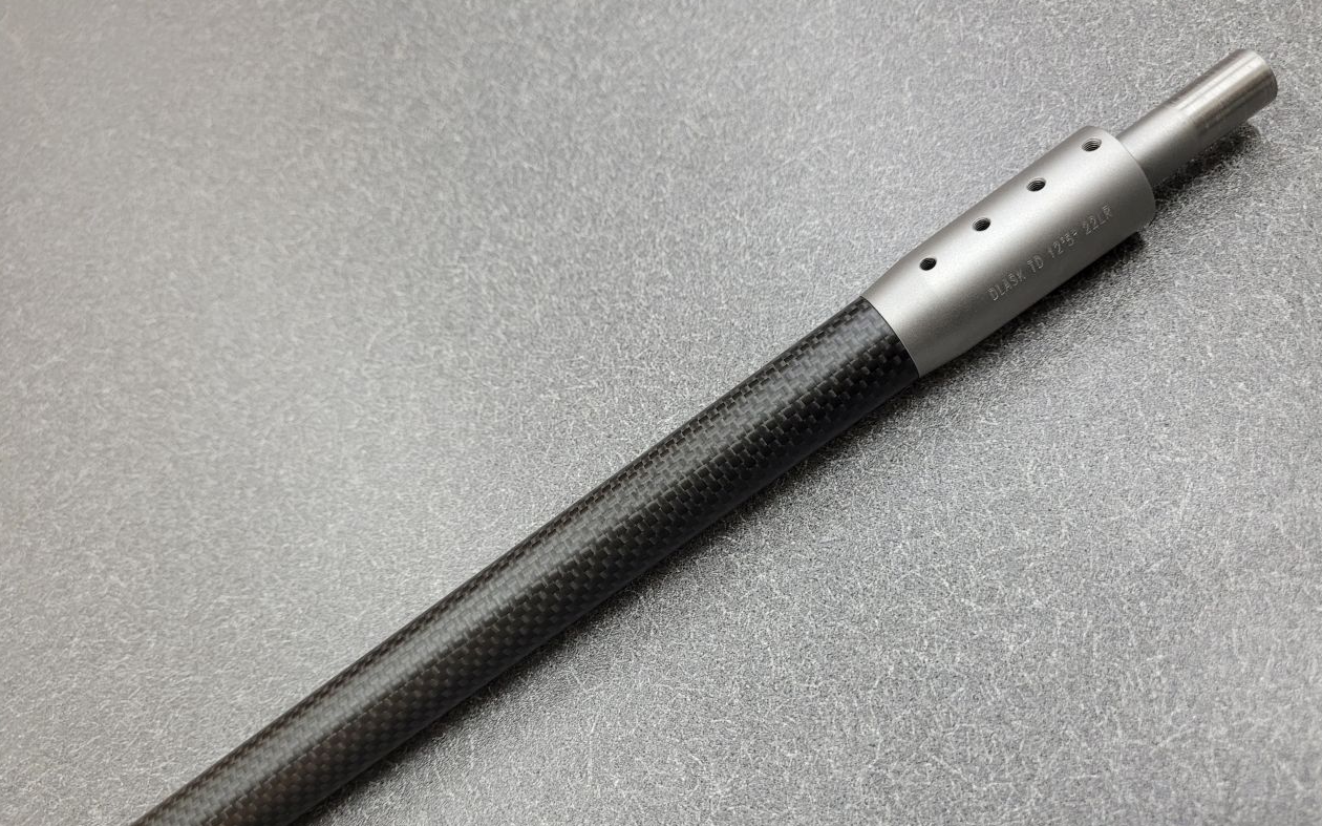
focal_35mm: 28
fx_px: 1009
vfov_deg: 44.3
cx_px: 666
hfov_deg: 66.5
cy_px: 495
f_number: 1.8
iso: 250
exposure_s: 1/60
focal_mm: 5.4
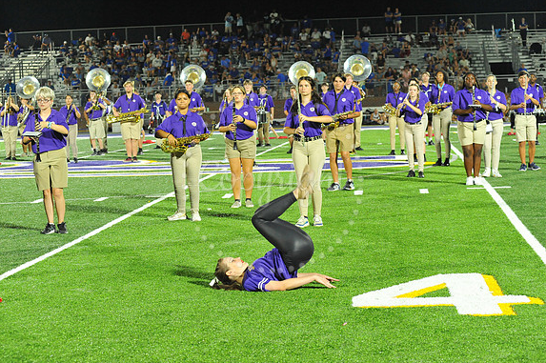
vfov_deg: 16.8
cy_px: 181
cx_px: 273
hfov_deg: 25.1
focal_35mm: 81
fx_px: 1227
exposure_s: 1/250
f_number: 5.6
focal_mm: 80
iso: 5000
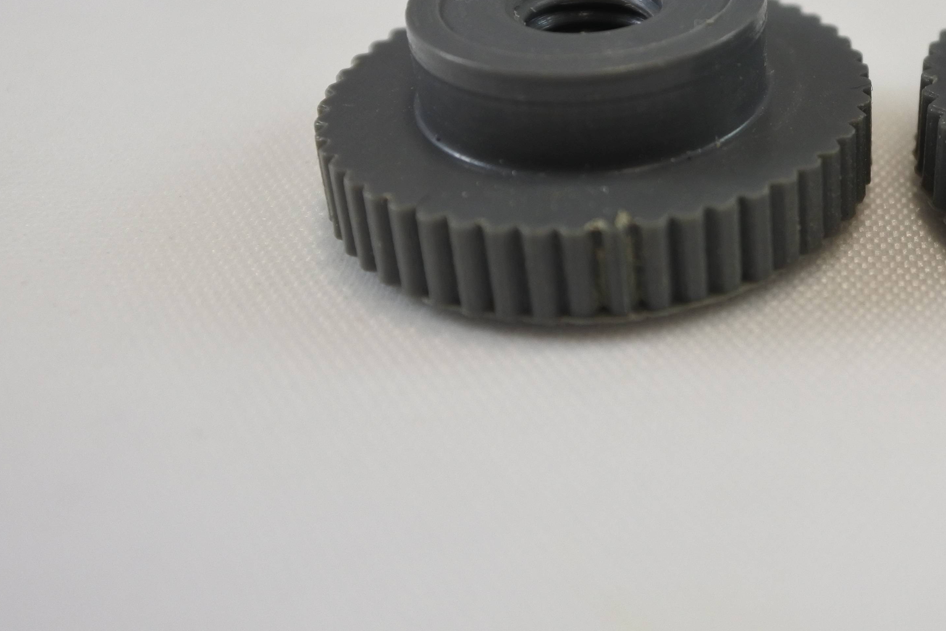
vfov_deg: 23.8
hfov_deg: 34.1
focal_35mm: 56
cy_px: 128
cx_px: 810
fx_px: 1471
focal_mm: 10.9
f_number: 3.5
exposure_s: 1/250
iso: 360
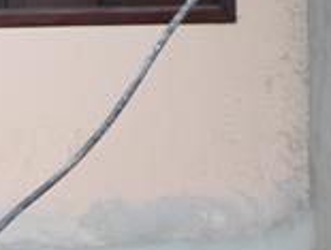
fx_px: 987
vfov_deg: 14.4
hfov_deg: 17.6
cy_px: 111
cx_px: -117
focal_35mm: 103
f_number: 2.5
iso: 80
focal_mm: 4.5
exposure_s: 1/125
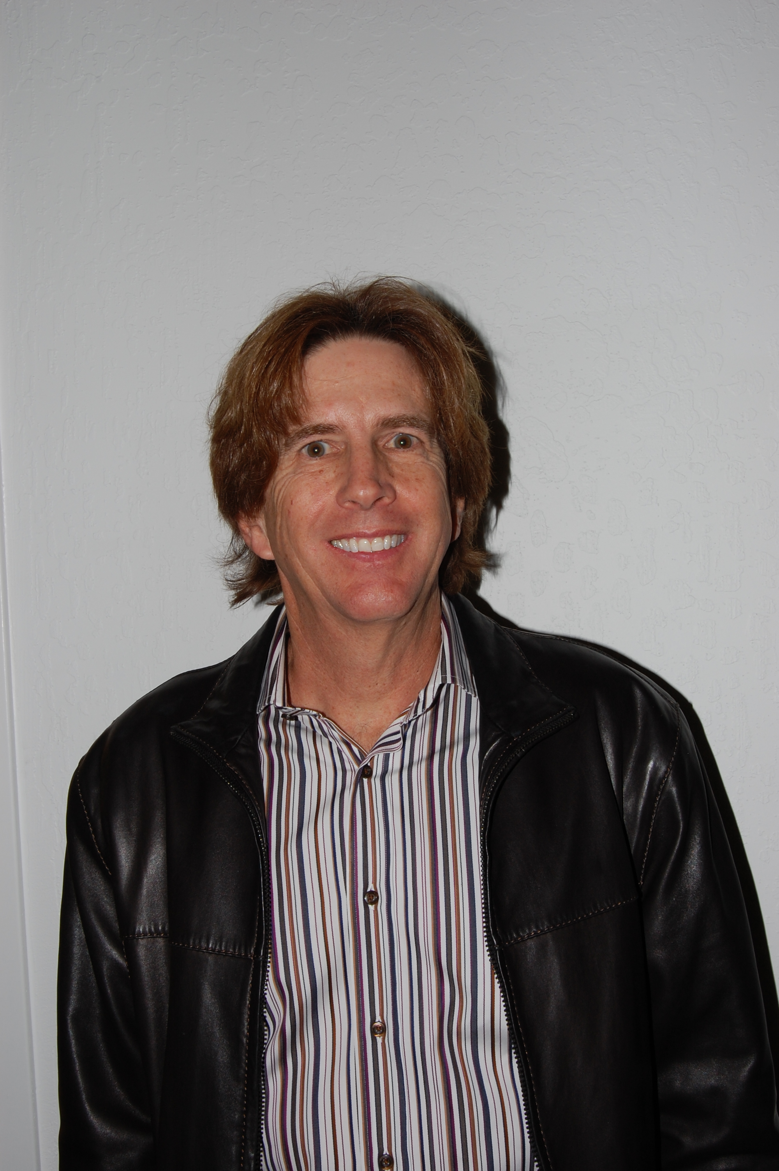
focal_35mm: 36
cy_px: 586
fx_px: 1171
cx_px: 390
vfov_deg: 53.2
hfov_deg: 36.8
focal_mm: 24
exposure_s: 1/60
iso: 200
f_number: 16
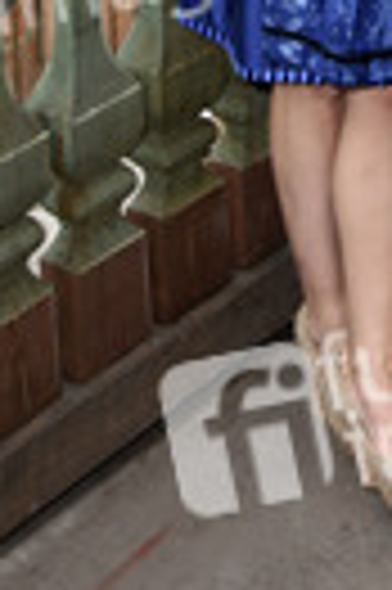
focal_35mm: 97
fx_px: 1581
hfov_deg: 13.6
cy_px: -266
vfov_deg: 18.9
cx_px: 523
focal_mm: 21
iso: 100
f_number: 6.3
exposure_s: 1/160
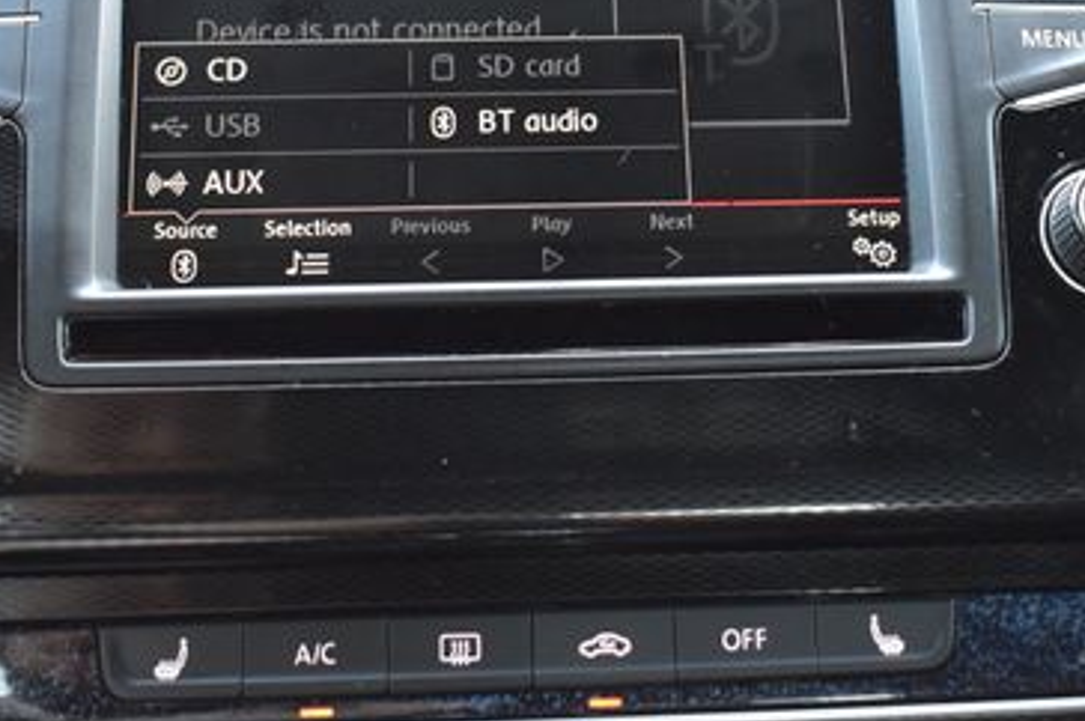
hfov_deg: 30.6
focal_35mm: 66
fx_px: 1984
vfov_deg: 20.5
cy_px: 232
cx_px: 614
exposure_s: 1/15
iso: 1600
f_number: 5.6
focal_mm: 25
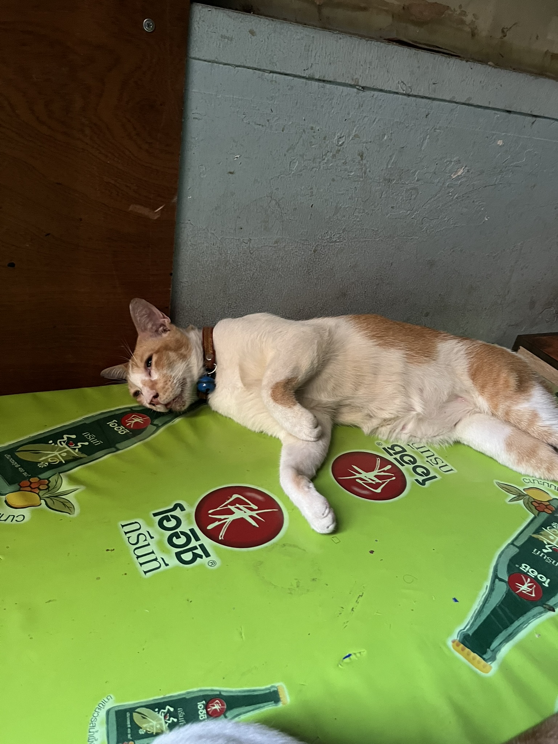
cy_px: 372
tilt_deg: -30.0
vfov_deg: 67.3
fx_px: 559
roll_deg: -10.0
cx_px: 279
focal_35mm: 26
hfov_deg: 53.1
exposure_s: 1/25
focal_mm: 5.1
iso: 500
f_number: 1.6
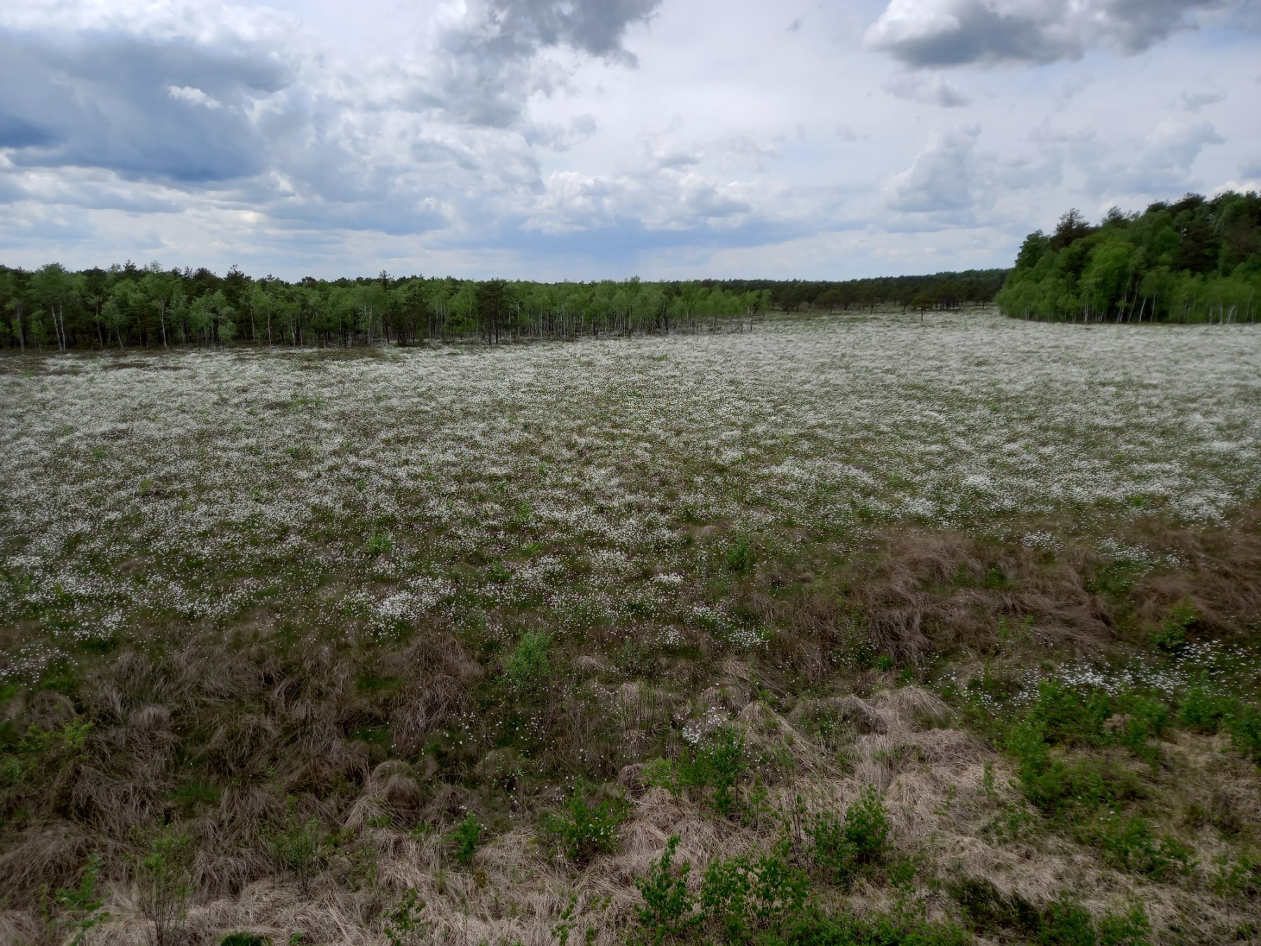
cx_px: 630
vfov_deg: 54.9
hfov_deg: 69.4
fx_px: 911
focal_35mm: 25
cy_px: 473
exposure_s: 1/505
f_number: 2
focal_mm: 4.6
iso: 25
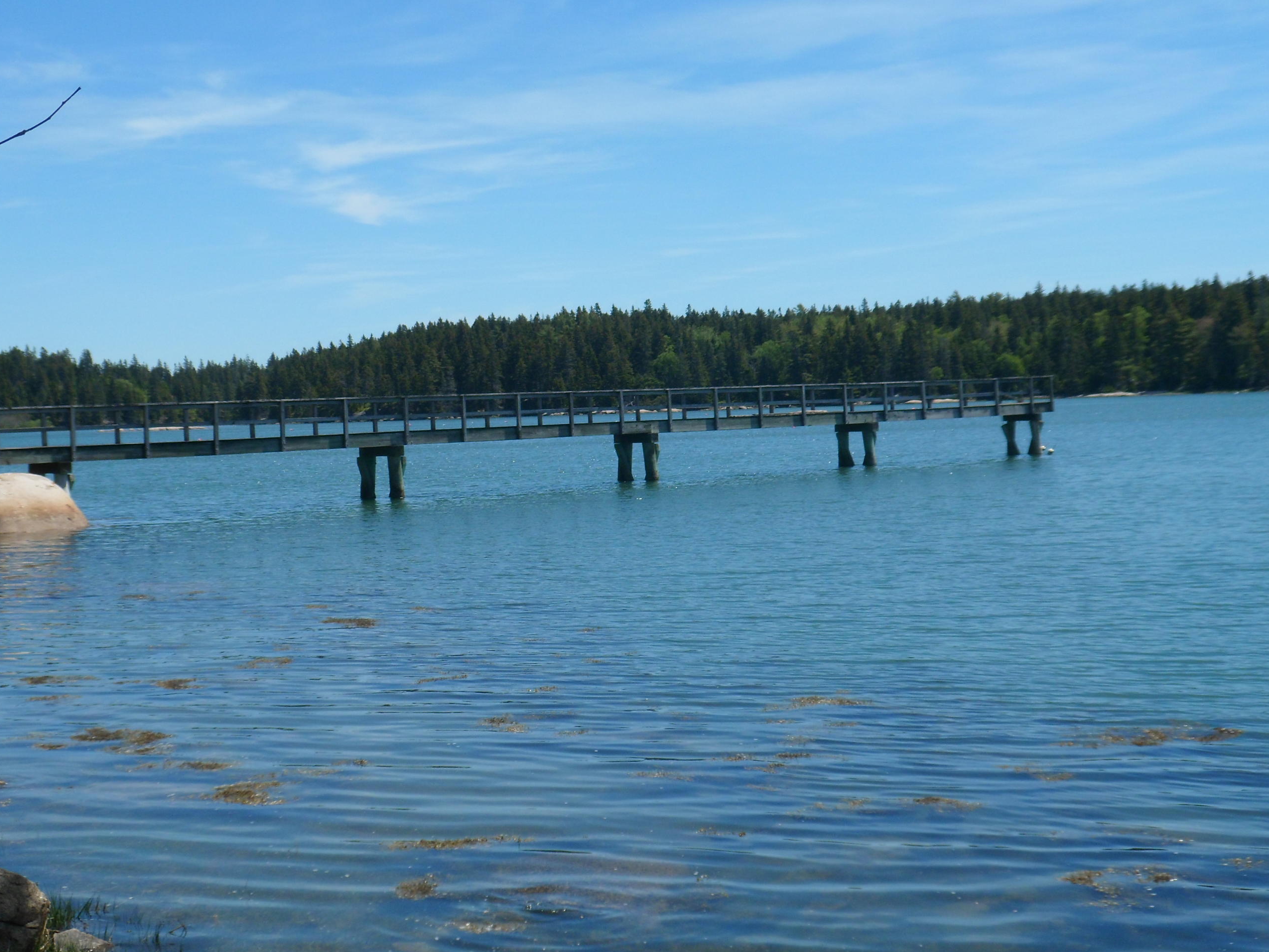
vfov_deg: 24.0
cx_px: 588
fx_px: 2236
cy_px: 396
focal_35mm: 61
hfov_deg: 31.7
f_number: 4.3
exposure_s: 1/750
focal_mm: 8.1
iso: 80
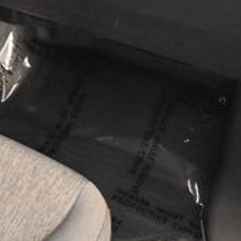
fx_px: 739
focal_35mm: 94
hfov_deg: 17.1
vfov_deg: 17.7
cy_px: -44
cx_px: -94
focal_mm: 19.5
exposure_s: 1/60
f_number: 3.8
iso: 9000
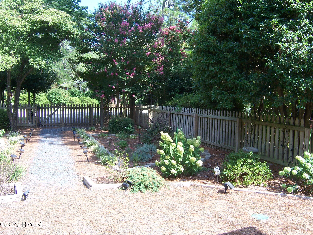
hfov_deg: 55.4
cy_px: 118
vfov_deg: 42.9
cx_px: 156
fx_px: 298
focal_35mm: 33
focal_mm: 5.5
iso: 80
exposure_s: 1/180
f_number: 3.4
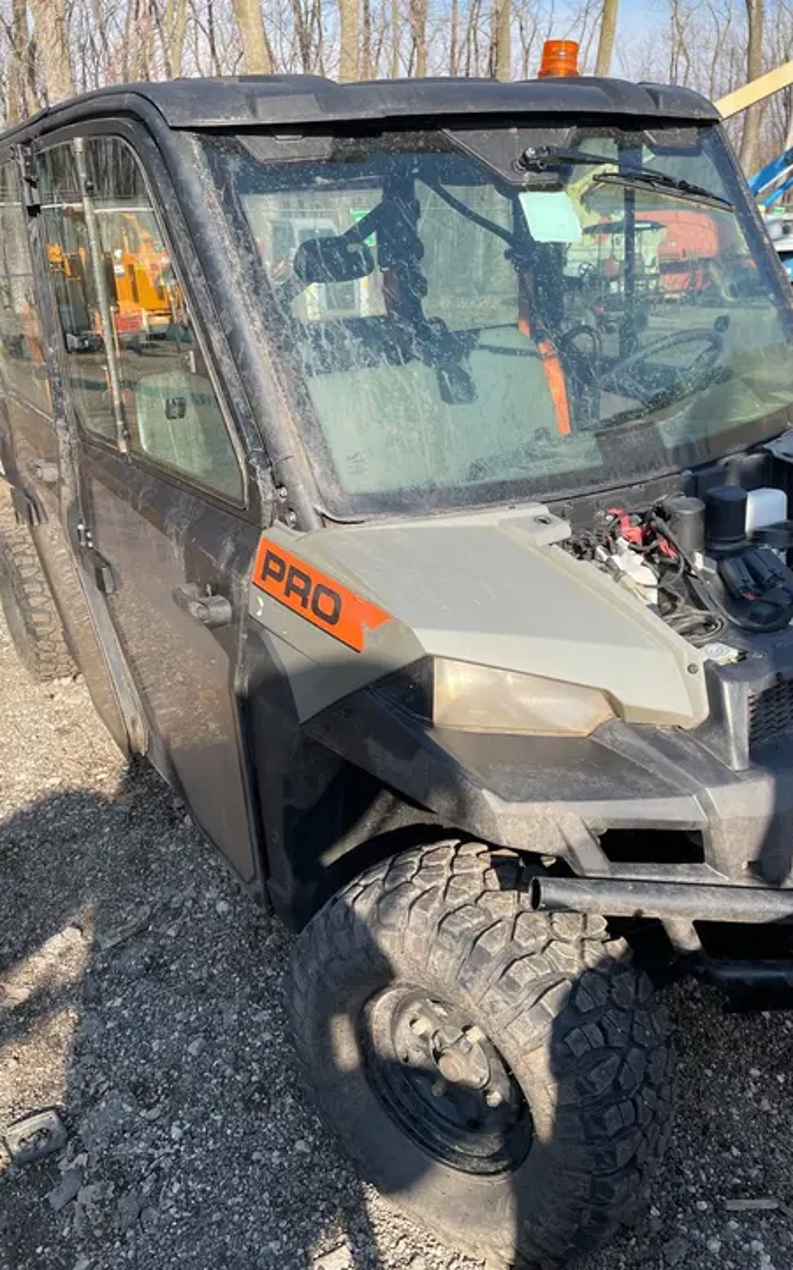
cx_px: 415
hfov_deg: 44.5
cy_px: 638
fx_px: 969
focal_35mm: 28
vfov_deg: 66.5
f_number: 1.6
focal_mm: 4.2
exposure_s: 1/1383
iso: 32
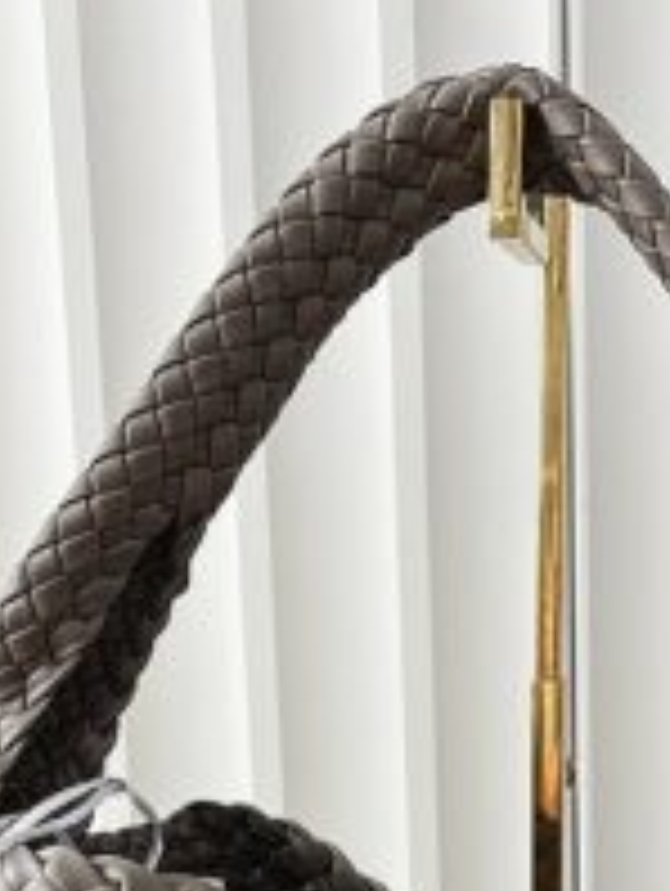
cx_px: 571
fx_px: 1803
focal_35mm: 70
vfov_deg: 25.5
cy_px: 1001
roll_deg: +0.6
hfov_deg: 20.7
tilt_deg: -10.9
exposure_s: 1/60
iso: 200
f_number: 1.6
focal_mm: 5.96
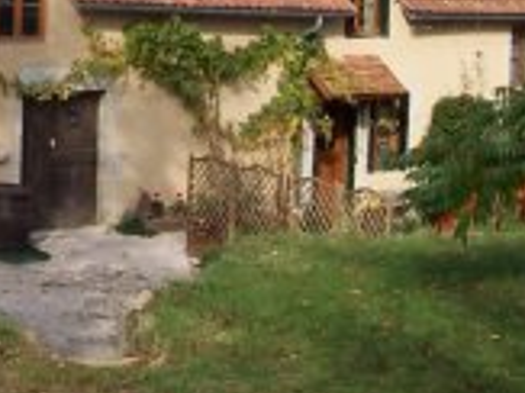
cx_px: -32
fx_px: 1652
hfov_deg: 17.5
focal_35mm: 109
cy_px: 45
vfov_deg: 13.5
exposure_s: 1/350
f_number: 5.6
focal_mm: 5.6
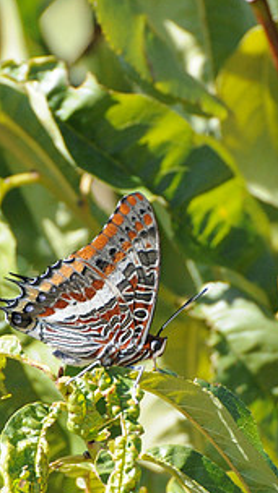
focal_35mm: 897
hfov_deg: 1.4
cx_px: 143
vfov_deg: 2.4
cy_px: 293
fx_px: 11755
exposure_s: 1/500
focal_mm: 300
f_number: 11
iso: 1250
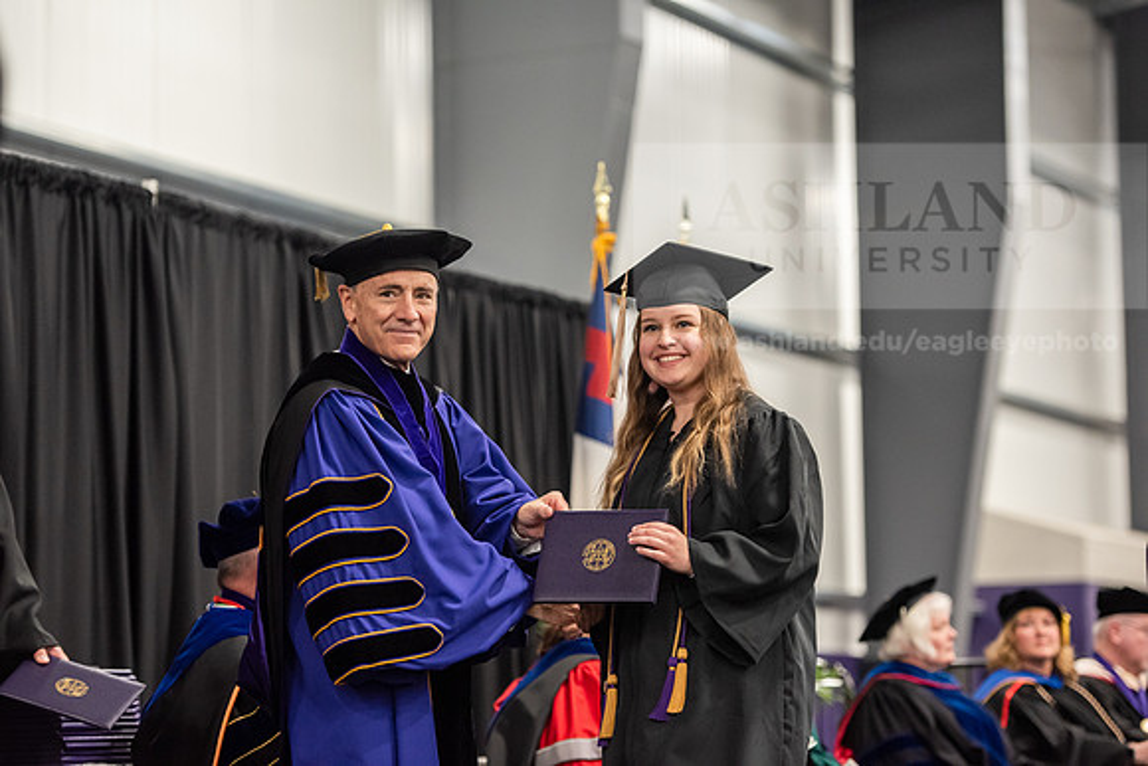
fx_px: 3508
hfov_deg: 18.6
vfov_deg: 12.5
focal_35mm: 110
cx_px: 574
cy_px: 383
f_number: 3.2
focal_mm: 110
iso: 2500
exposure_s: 1/200
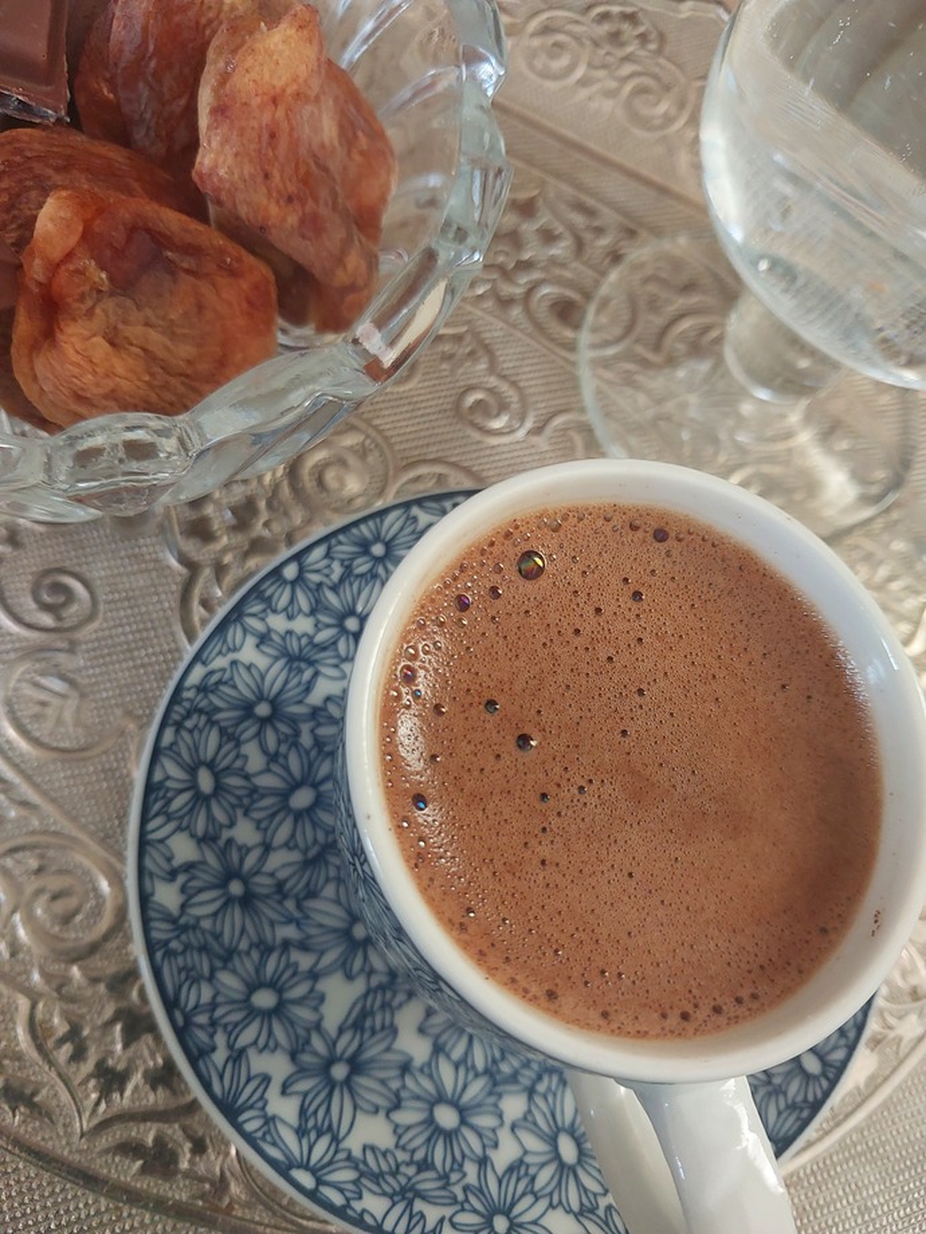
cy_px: 617
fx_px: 1070
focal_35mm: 30
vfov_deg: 60.0
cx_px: 463
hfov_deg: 46.8
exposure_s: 1/50
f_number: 1.8
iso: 320
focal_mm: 4.6
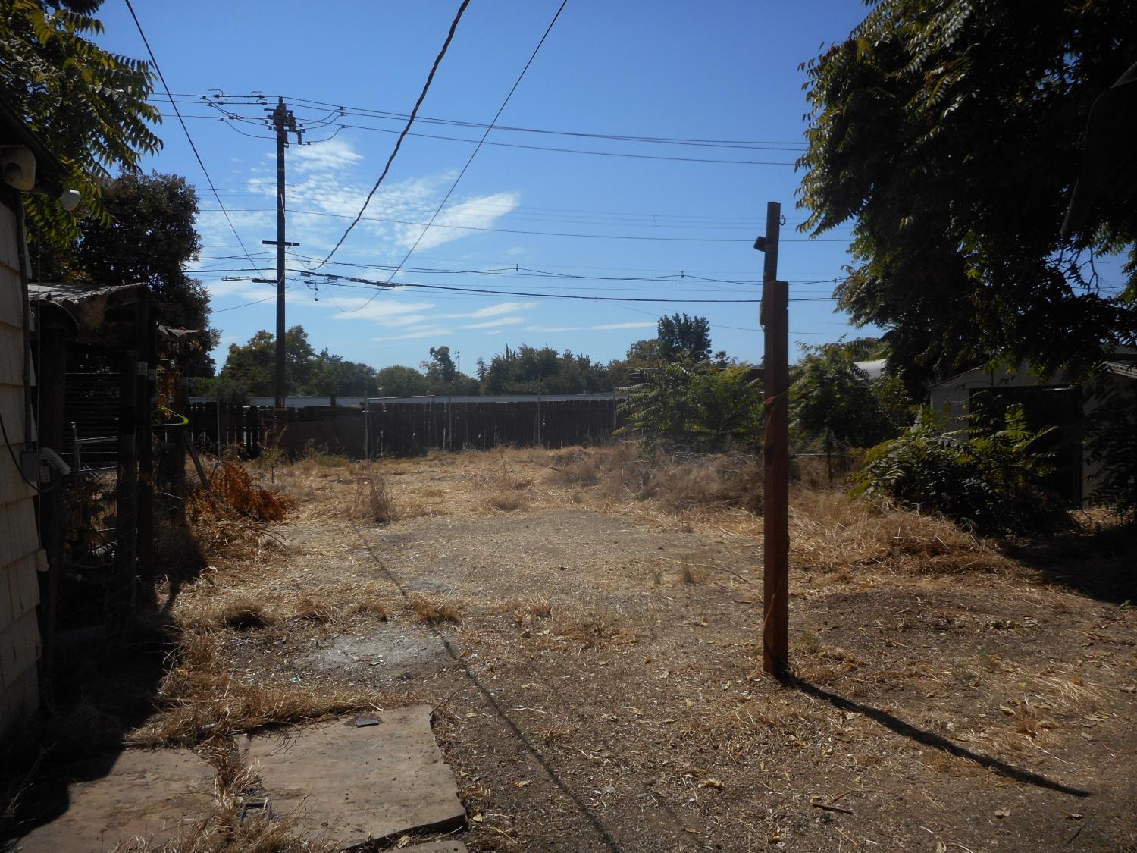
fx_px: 821
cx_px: 568
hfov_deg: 69.4
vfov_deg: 54.9
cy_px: 426
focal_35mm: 25
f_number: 3.7
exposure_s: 1/1250
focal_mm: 4.5
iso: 80
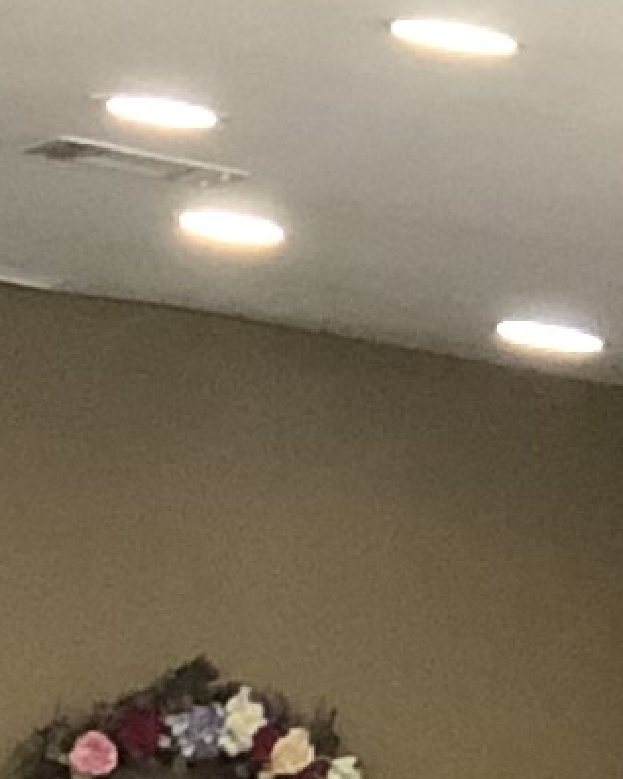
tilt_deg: -0.1
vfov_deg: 3.6
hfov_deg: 2.9
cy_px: 936
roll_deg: +0.8
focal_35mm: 535
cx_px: -594
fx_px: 12341
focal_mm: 6
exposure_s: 1/40
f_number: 2.4
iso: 100
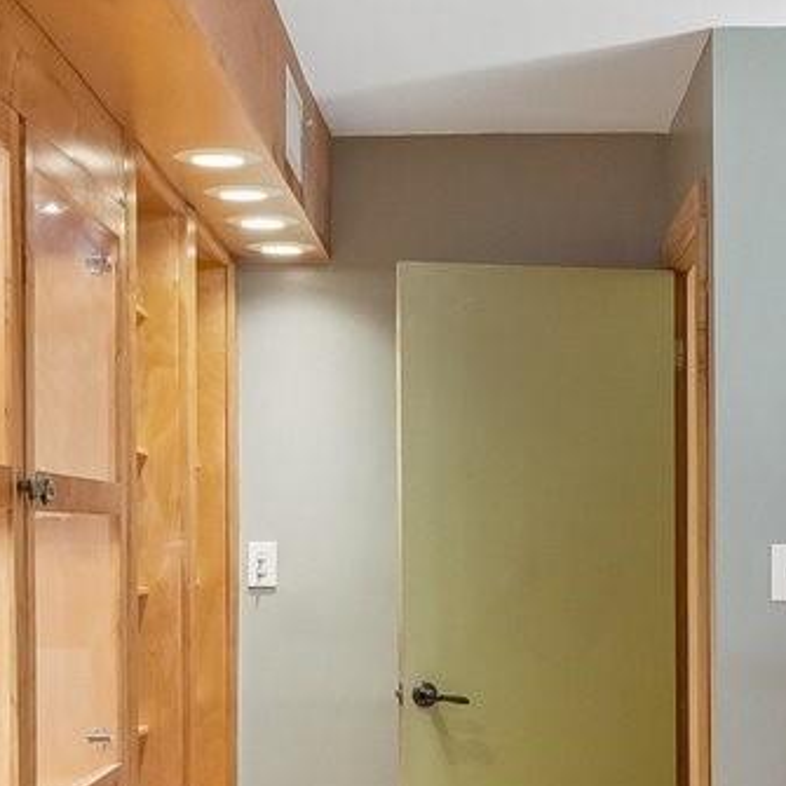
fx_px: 2004
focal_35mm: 78
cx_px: 411
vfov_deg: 22.0
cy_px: 602
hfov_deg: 22.2
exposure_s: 1/6
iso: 400
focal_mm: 10
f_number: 8
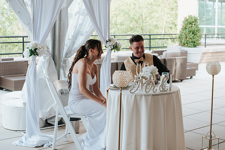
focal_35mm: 61
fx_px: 382
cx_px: 117
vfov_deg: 22.2
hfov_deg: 32.8
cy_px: 58
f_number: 3.2
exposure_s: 1/200
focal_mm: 50
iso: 100
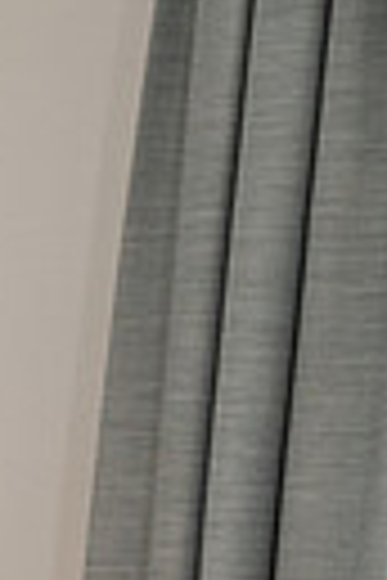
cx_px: -1059
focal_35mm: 173
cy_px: 940
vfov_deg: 11.3
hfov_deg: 6.6
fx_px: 2789
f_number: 2.8
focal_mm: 34
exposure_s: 1/160
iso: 800
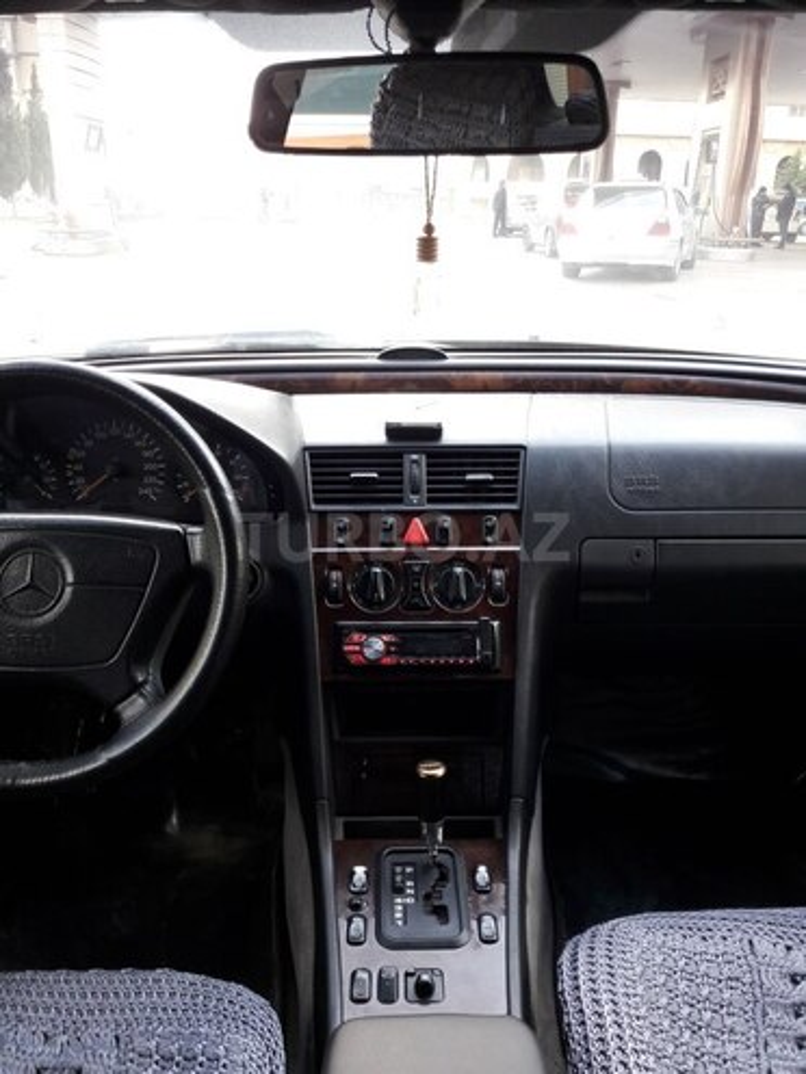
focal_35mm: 28
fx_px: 869
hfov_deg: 49.7
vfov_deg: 63.4
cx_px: 403
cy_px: 537
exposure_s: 1/50
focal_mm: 3.7
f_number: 1.9
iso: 64
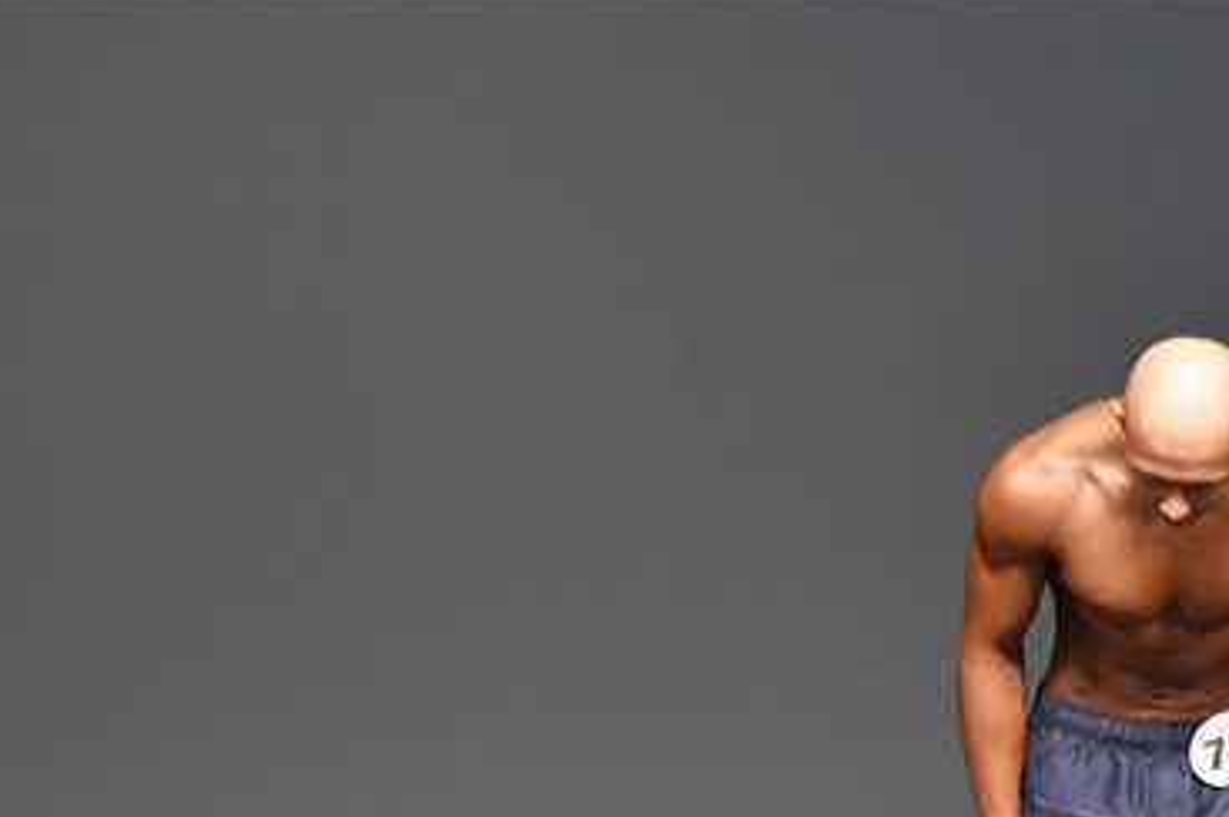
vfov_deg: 2.1
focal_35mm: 665
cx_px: 1137
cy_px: 854
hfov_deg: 3.1
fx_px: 22682
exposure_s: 1/400
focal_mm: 210
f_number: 5.6
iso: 3600
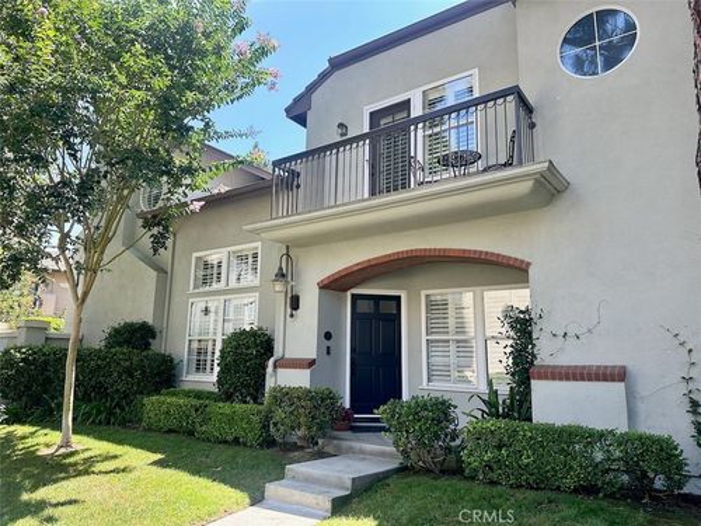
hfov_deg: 71.6
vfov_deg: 56.8
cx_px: 350
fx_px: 486
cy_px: 263
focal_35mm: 24
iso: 80
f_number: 1.78
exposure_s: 1/561
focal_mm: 6.86
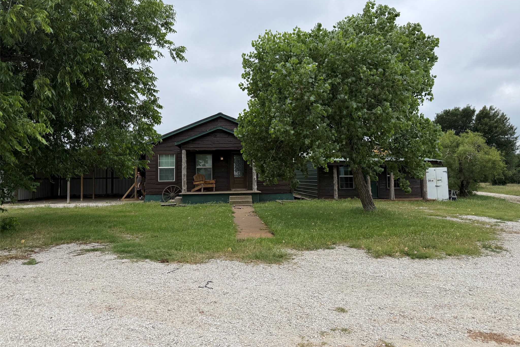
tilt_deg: +6.2
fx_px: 361
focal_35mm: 25
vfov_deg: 51.2
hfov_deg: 71.5
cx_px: 260
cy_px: 156
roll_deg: +1.1
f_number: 1.78
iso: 80
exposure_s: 1/4167
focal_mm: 6.76
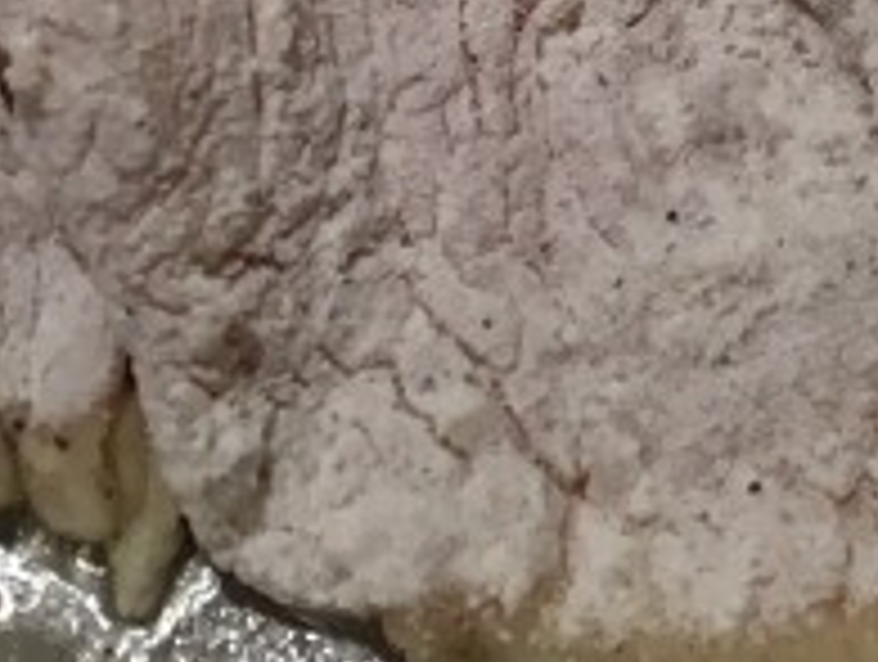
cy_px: -905
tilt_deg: -49.5
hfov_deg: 12.9
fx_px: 3862
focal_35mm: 152
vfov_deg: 8.9
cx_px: 774
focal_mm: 4.15
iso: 32
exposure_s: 1/33
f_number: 2.2
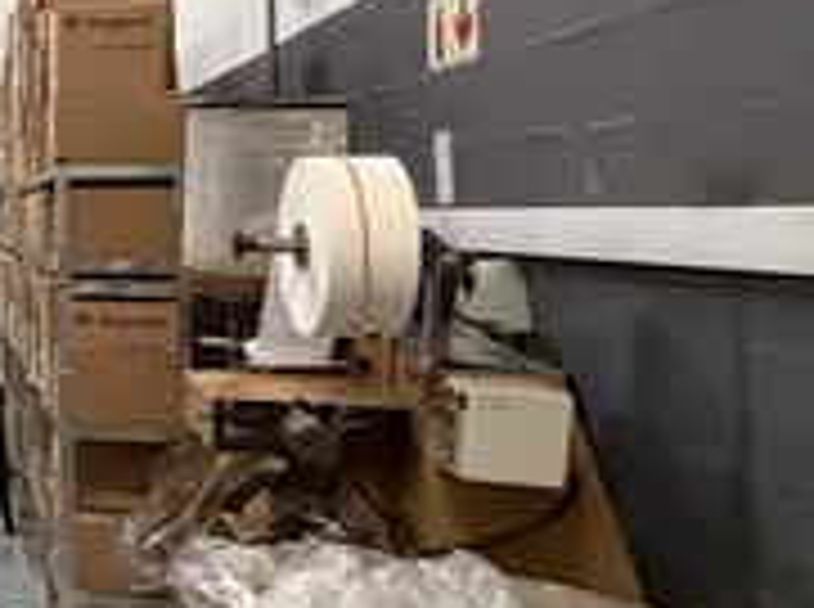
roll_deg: +0.2
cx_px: -661
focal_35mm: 62
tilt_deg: +1.2
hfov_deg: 21.0
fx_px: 1455
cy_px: 176
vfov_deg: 23.4
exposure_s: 1/50
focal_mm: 2.22
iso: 500
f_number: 2.2
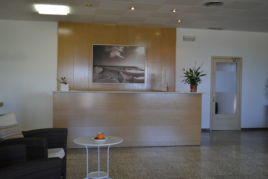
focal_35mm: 39
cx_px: 134
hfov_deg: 49.6
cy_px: 90
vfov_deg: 34.2
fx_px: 290
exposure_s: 1/50
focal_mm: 26
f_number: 4.2
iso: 400
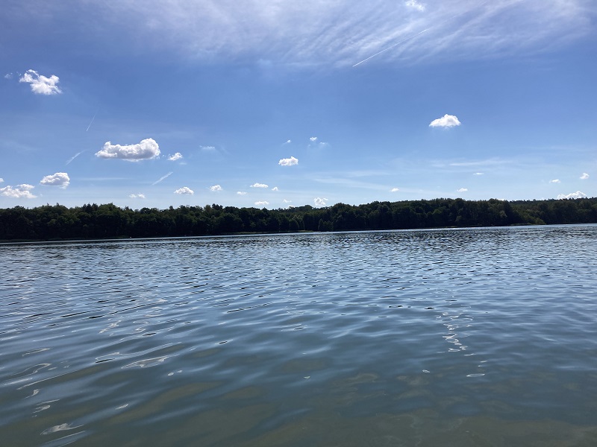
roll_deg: +1.5
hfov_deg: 63.4
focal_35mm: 28
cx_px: 298
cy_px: 224
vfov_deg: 49.7
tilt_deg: +1.1
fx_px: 483
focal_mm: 3.99
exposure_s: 1/4808
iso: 20
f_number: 1.8
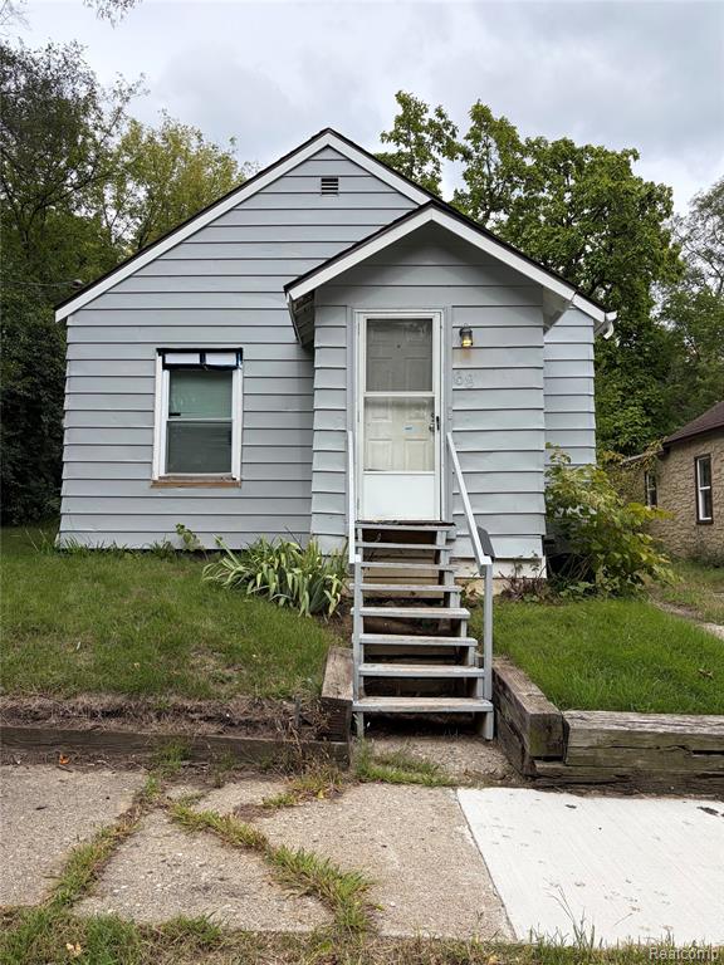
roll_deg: +0.5
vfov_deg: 67.3
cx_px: 362
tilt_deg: +3.5
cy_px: 482
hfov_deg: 53.1
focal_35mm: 26
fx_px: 725
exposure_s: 1/1706
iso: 50
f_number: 1.6
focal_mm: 5.96
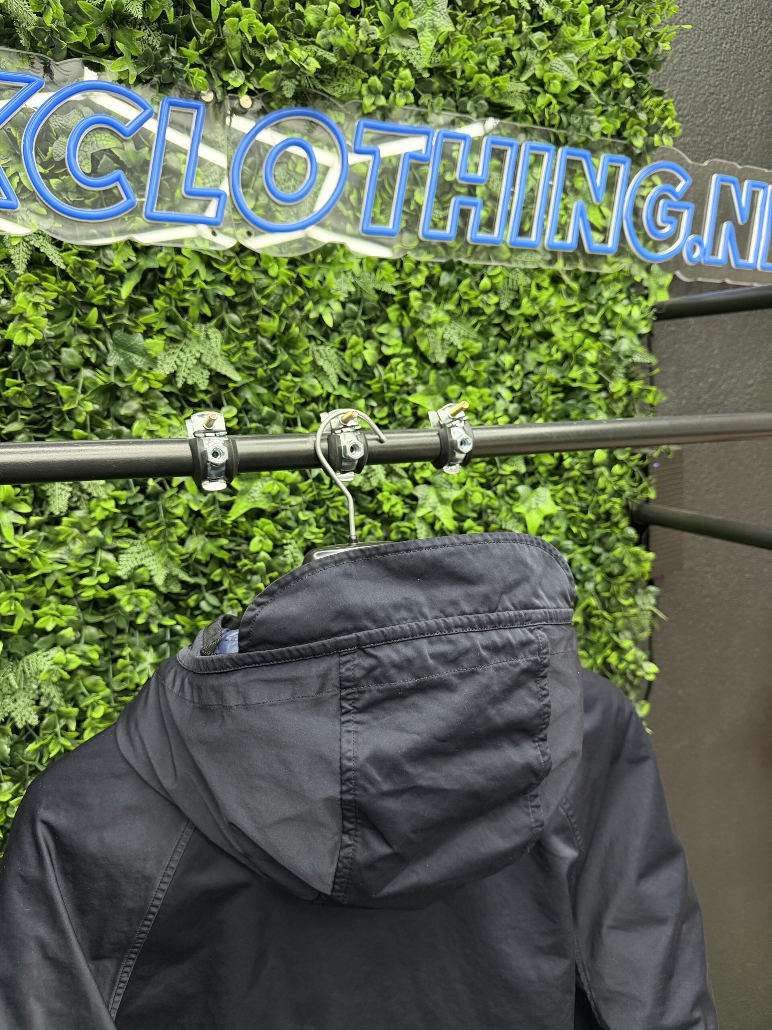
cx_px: 386
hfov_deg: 56.8
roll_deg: -0.8
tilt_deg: -9.9
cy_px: 515
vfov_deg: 71.6
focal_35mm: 24
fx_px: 714
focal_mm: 6.76
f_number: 1.78
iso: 320
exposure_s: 1/60
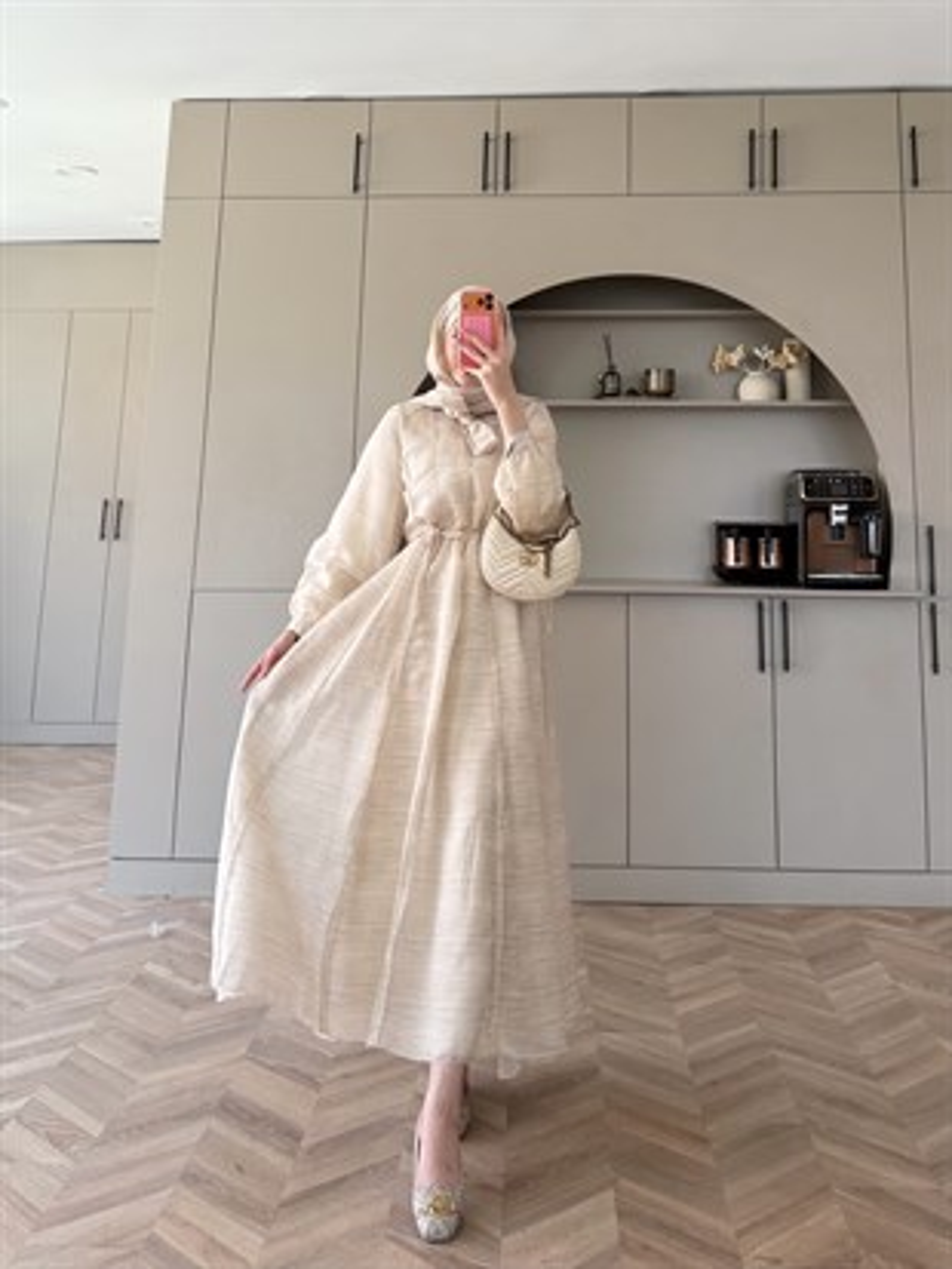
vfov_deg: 71.6
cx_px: 476
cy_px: 634
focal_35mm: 24
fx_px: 880
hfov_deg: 56.8
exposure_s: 1/121
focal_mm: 6.76
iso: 100
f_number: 1.78
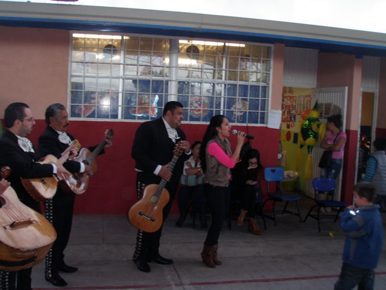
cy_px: 145
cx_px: 193
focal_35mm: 38
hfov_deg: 49.0
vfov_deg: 37.7
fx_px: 424
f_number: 3.5
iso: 100
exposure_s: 1/30
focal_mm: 6.7
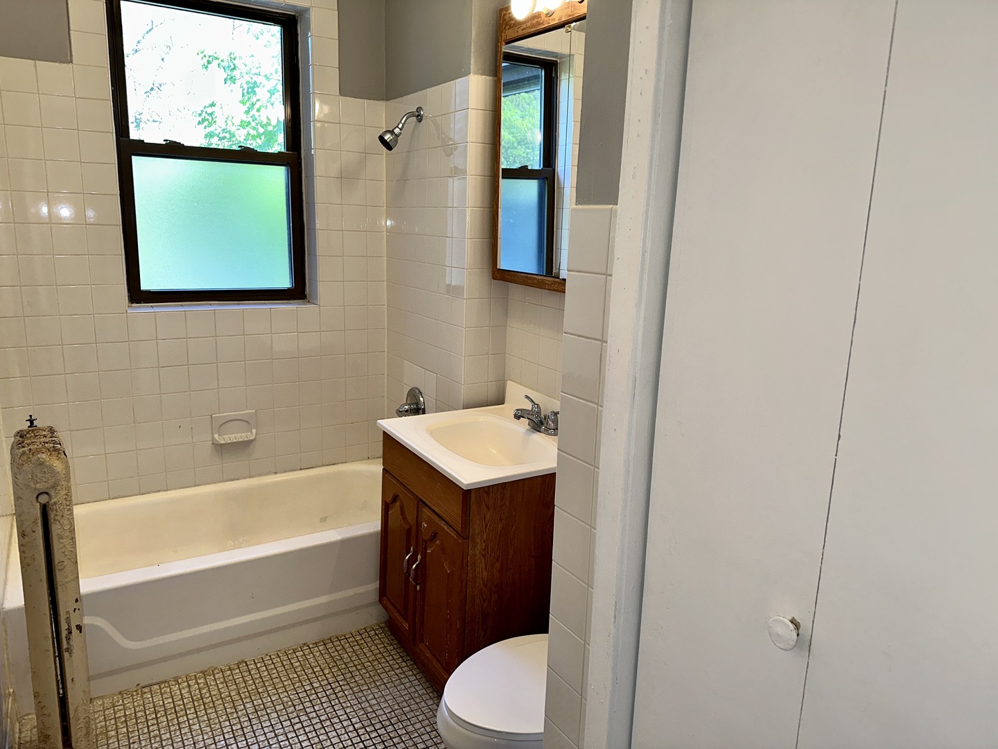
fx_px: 692
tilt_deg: -12.2
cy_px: 374
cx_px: 499
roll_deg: -1.3
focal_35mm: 24
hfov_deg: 71.6
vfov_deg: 56.8
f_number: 1.78
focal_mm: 6.86
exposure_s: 1/140
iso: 50
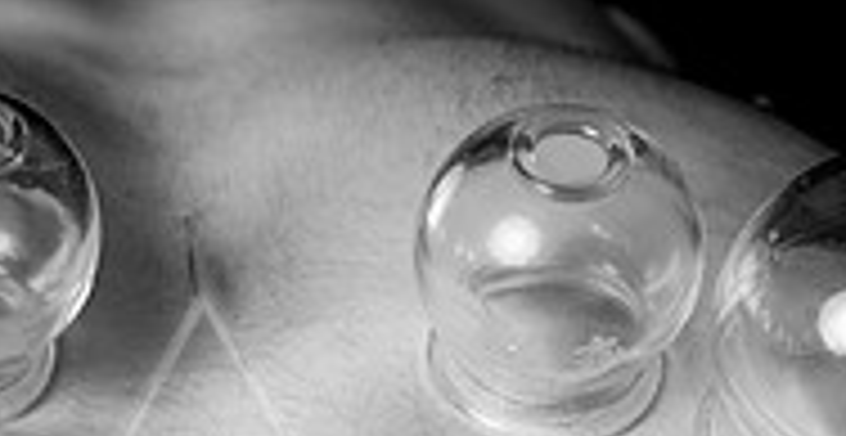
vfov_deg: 6.6
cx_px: 231
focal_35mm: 171
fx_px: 3762
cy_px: 520
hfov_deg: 12.8
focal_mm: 50
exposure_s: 1/200
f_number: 5
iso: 800
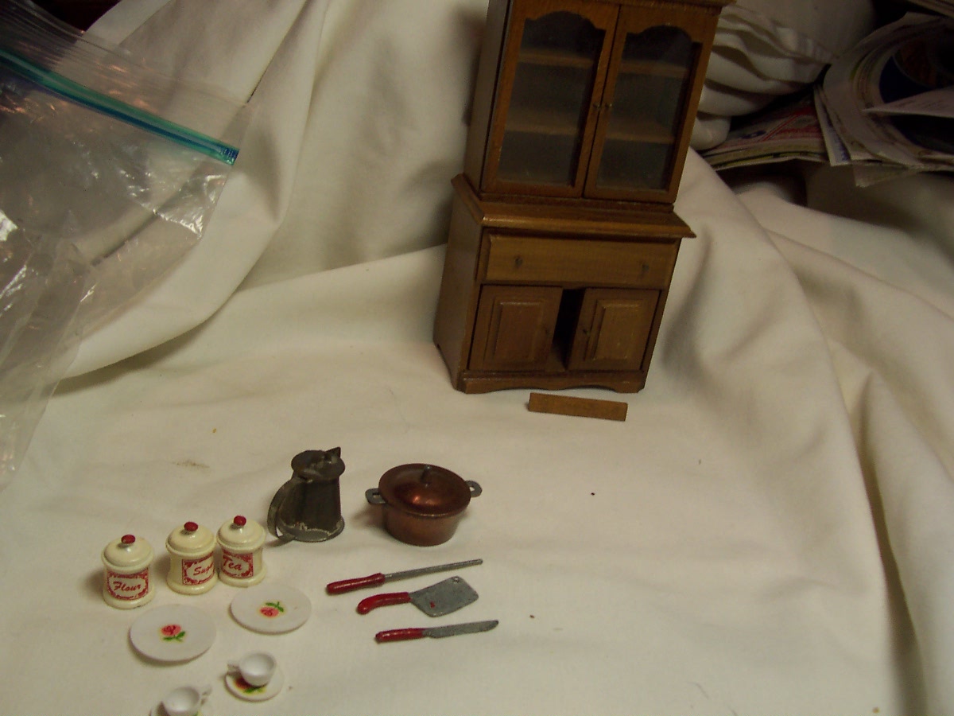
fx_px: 1020
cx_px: 477
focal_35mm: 37
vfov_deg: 38.7
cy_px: 358
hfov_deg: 50.1
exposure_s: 1/90
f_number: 2.8
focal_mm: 5.6
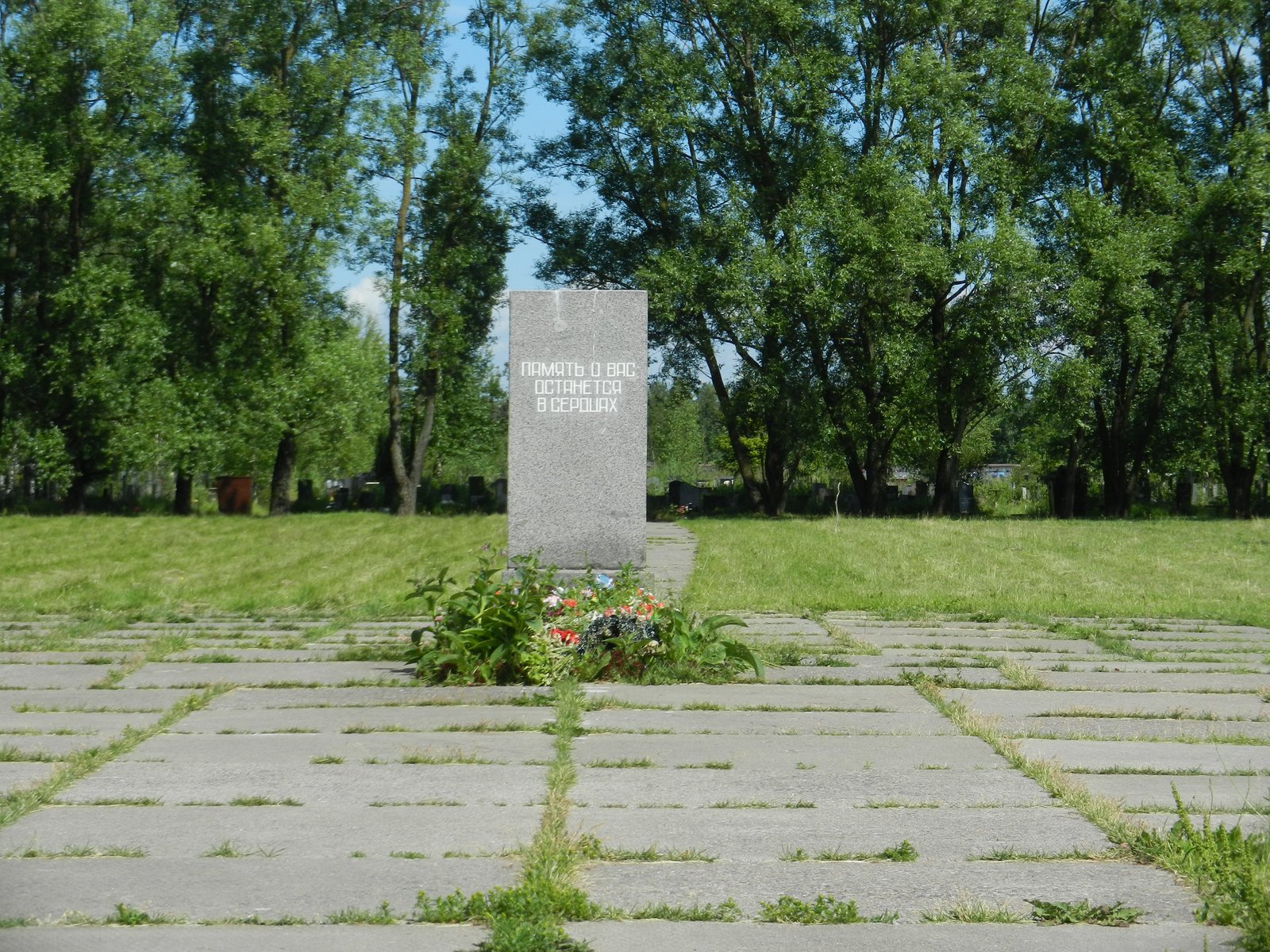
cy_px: 476
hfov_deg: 18.5
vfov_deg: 14.0
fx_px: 3889
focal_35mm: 106
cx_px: 635
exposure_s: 1/1000
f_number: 5
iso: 160
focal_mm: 19.1
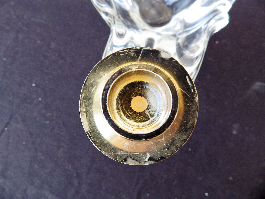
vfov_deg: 61.1
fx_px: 168
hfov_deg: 76.4
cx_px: 132
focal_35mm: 22
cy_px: 100
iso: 100
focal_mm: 4
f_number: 3.1
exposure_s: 1/50
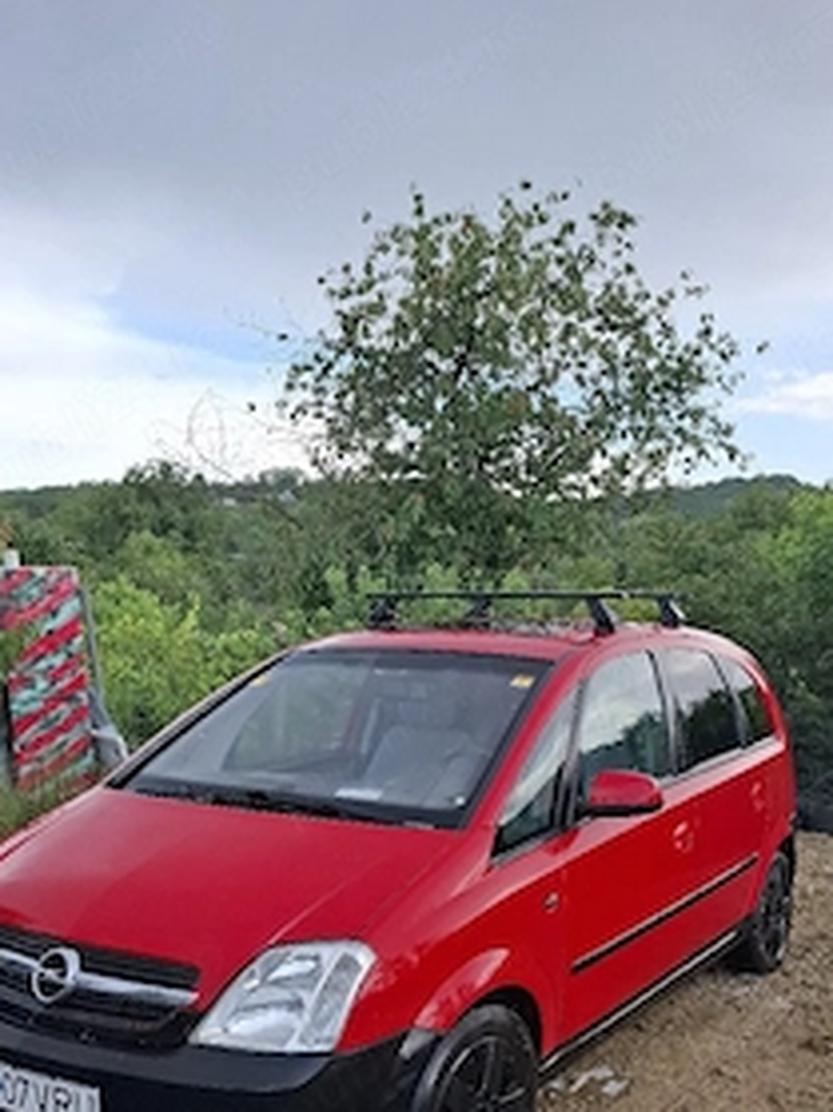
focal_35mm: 33
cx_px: 486
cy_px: 773
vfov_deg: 53.8
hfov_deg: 42.8
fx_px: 1060
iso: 50
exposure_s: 1/625
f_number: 1.8
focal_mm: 5.54
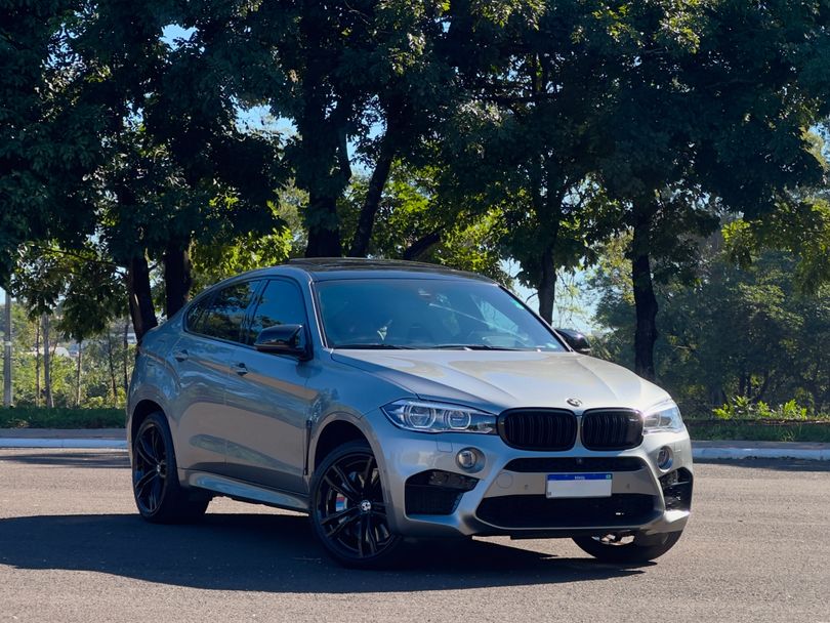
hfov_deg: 25.3
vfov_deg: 19.1
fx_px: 1847
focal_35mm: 77
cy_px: 312
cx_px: 415
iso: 25
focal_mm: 9
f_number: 2.8
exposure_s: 1/227
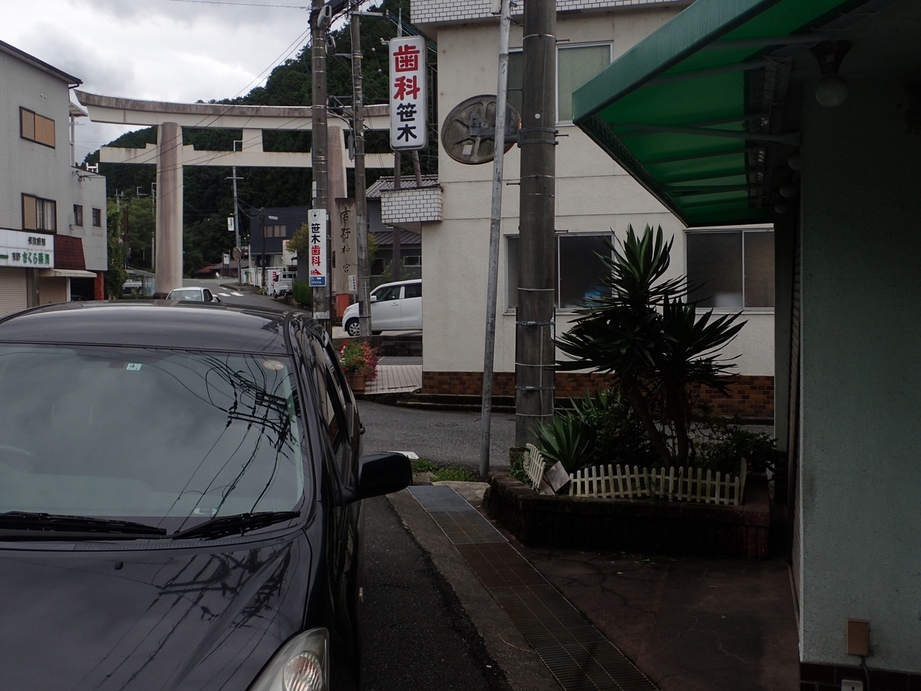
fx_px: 1011
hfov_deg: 49.0
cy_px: 346
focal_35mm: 38
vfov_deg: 37.7
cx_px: 460
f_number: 3.5
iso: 100
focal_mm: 6.86
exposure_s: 1/400
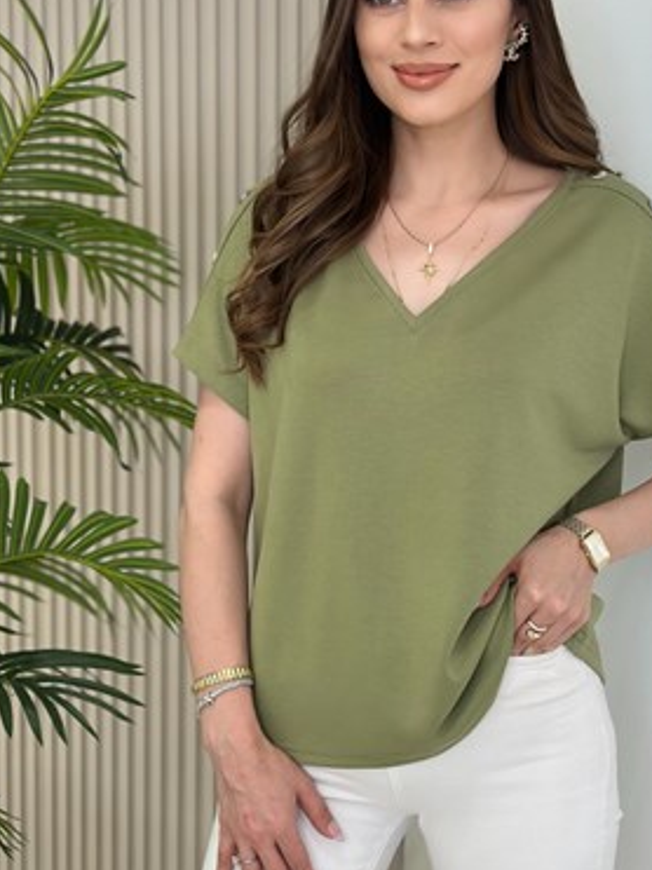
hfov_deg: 21.3
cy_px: 421
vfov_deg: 28.2
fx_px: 1734
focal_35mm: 69
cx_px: 406
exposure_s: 1/251
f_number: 1.78
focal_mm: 6.86
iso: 80
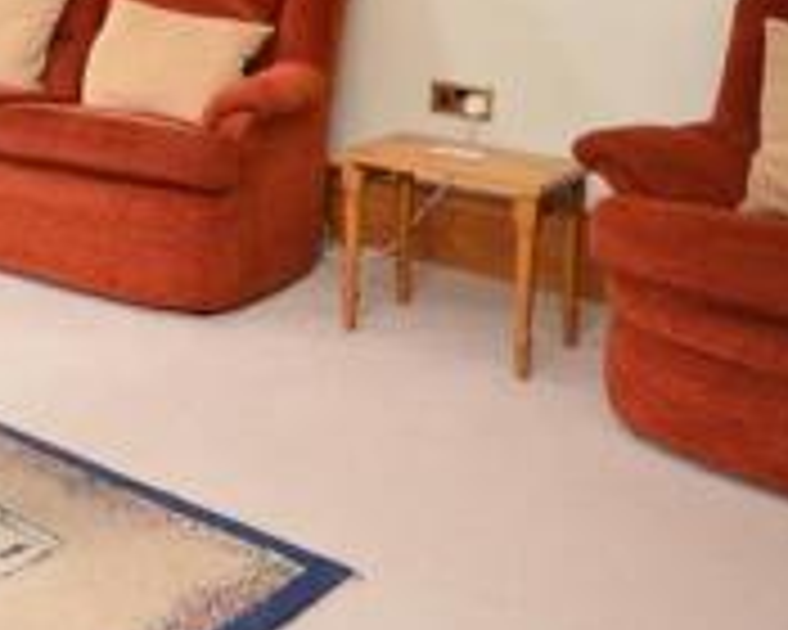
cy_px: -135
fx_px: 1347
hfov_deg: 25.3
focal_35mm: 58
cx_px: -374
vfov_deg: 23.9
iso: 200
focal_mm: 11
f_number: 5
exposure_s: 1/5
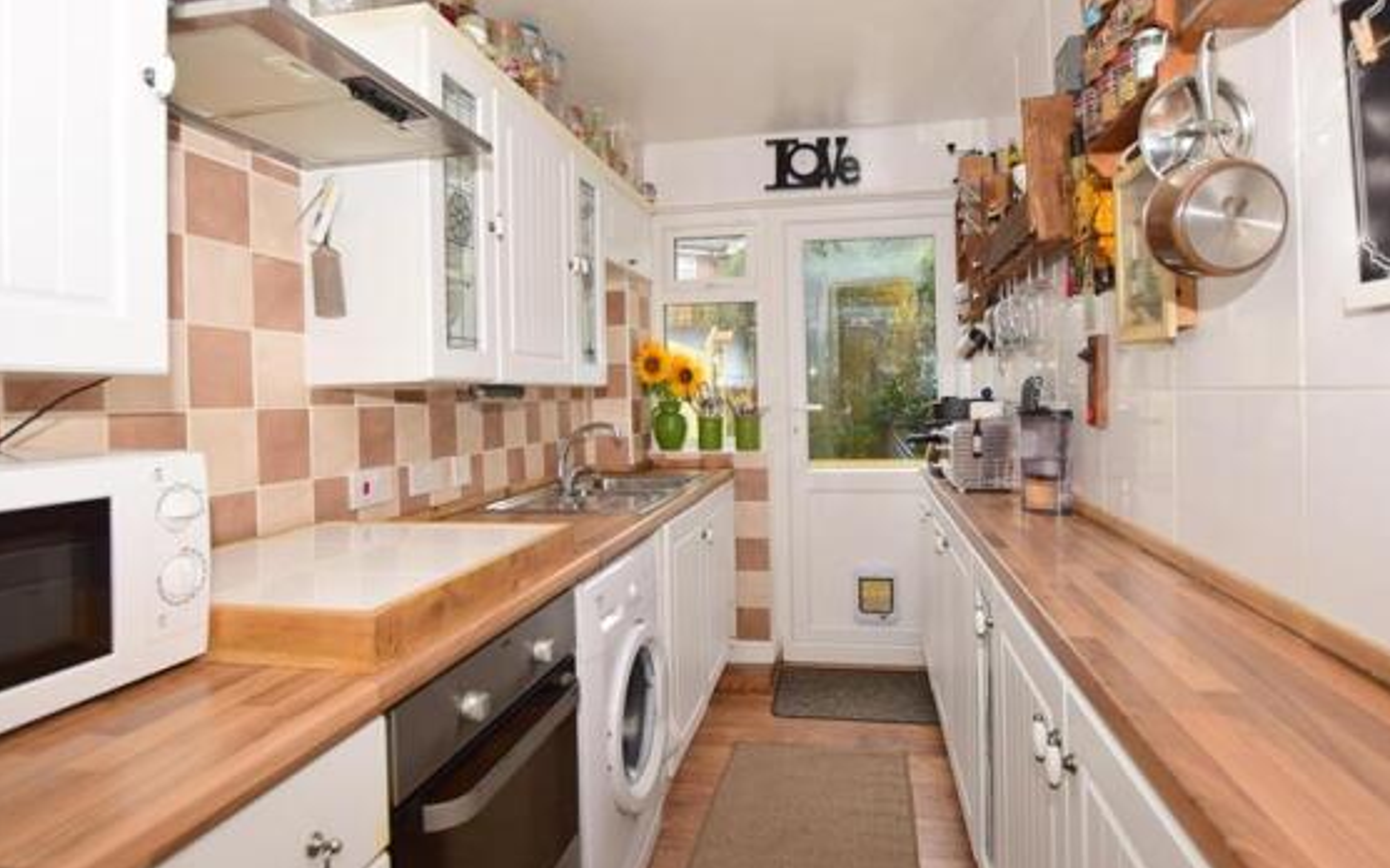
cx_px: 714
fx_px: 682
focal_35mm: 18
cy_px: 383
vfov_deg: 64.8
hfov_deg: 91.1
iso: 400
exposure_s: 1/50
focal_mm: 10
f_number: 5.6
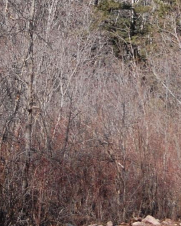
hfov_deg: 9.6
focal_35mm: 161
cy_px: 43
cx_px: 133
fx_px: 1076
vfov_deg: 11.9
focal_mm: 31
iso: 800
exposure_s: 1/1250
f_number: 4.5
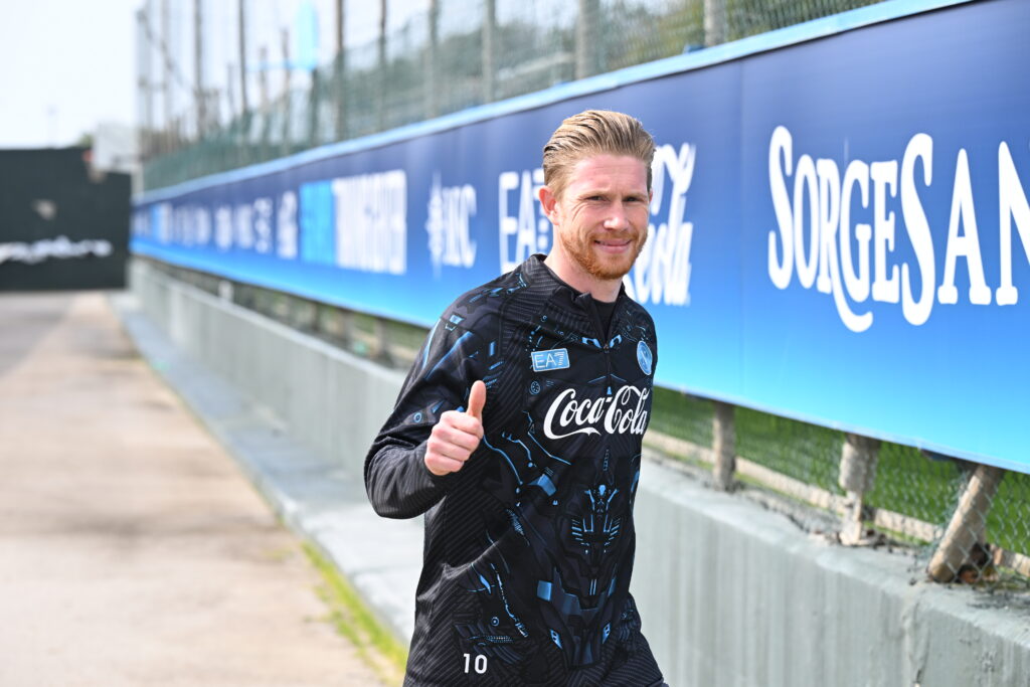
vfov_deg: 12.5
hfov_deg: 18.6
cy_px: 344
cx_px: 515
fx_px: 3147
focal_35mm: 110
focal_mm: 110
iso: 400
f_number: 5
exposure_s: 1/1250
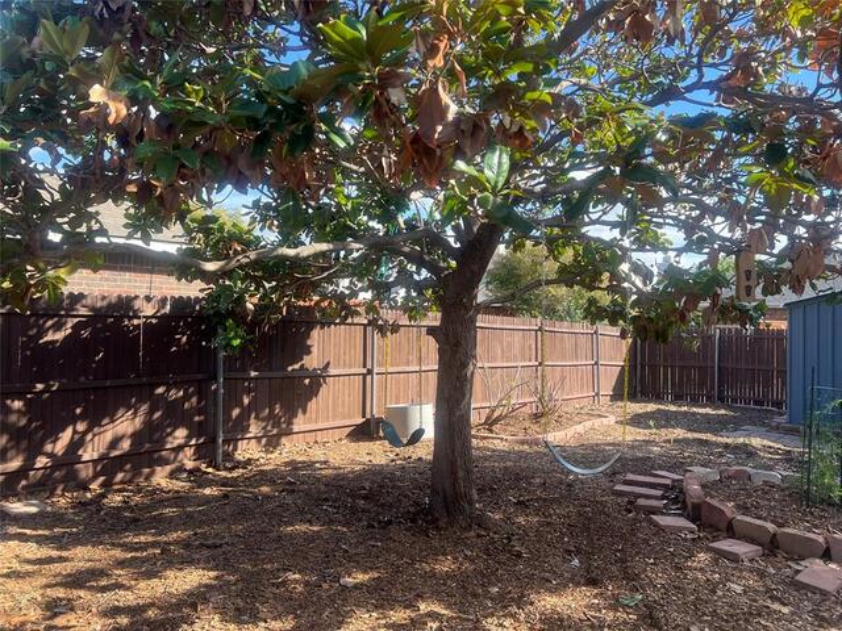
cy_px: 316
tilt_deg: +1.2
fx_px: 632
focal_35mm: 26
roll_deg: -0.2
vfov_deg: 53.1
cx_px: 421
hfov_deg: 67.3
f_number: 1.5
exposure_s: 1/846
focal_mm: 5.7
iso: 50
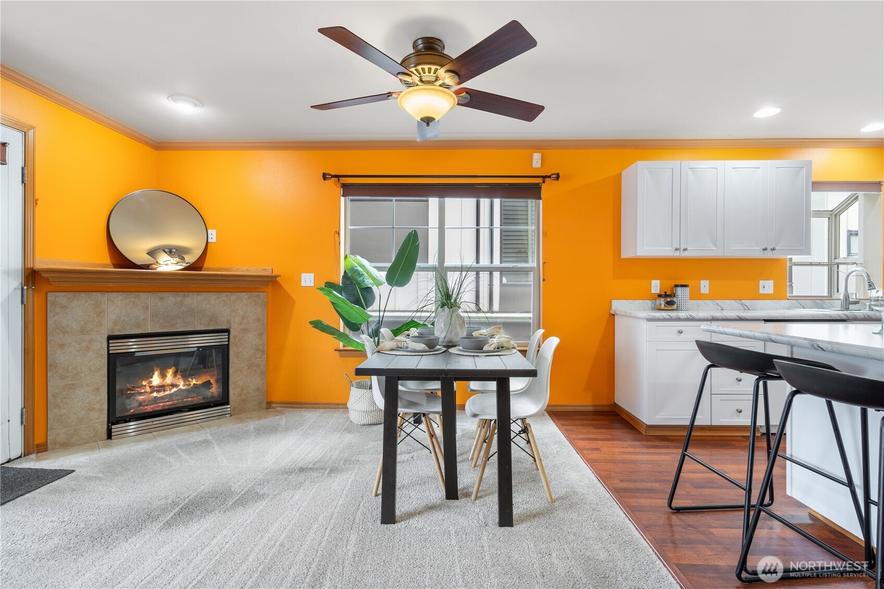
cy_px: 294
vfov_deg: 73.7
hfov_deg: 96.7
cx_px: 442
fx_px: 393
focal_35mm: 16
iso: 100
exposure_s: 1.6
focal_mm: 16
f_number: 11
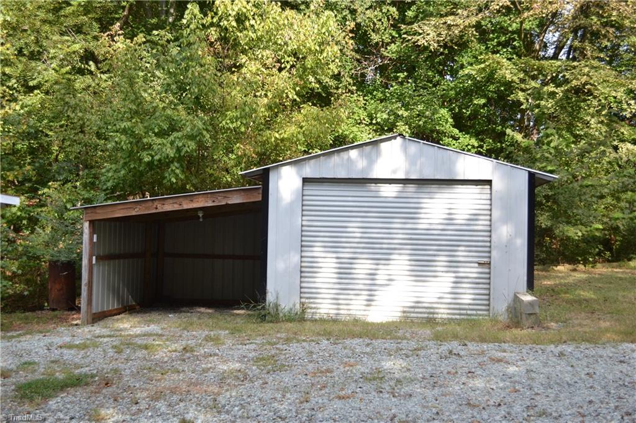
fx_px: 689
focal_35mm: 39
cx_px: 318
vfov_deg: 34.2
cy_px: 212
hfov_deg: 49.6
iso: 400
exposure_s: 1/640
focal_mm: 26
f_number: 4.2
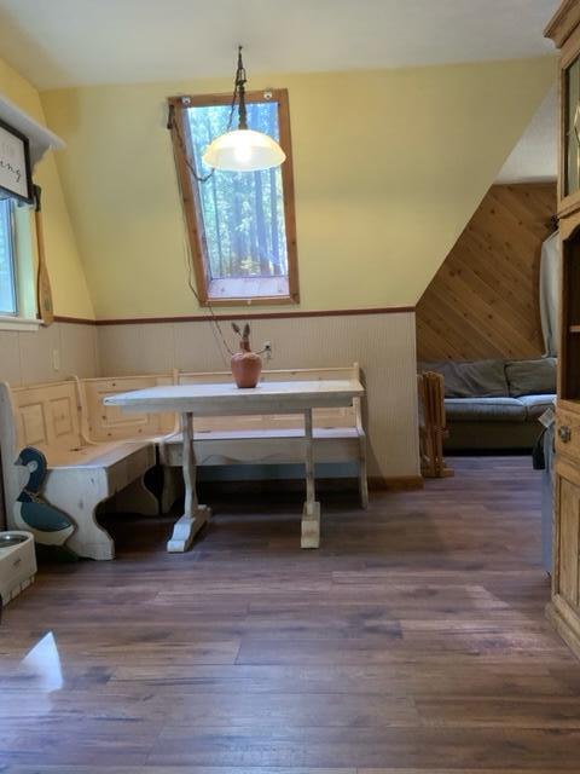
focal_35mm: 29
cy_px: 387
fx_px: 648
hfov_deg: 48.2
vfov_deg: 61.7
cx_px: 290
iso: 200
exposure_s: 1/60
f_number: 1.8
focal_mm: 3
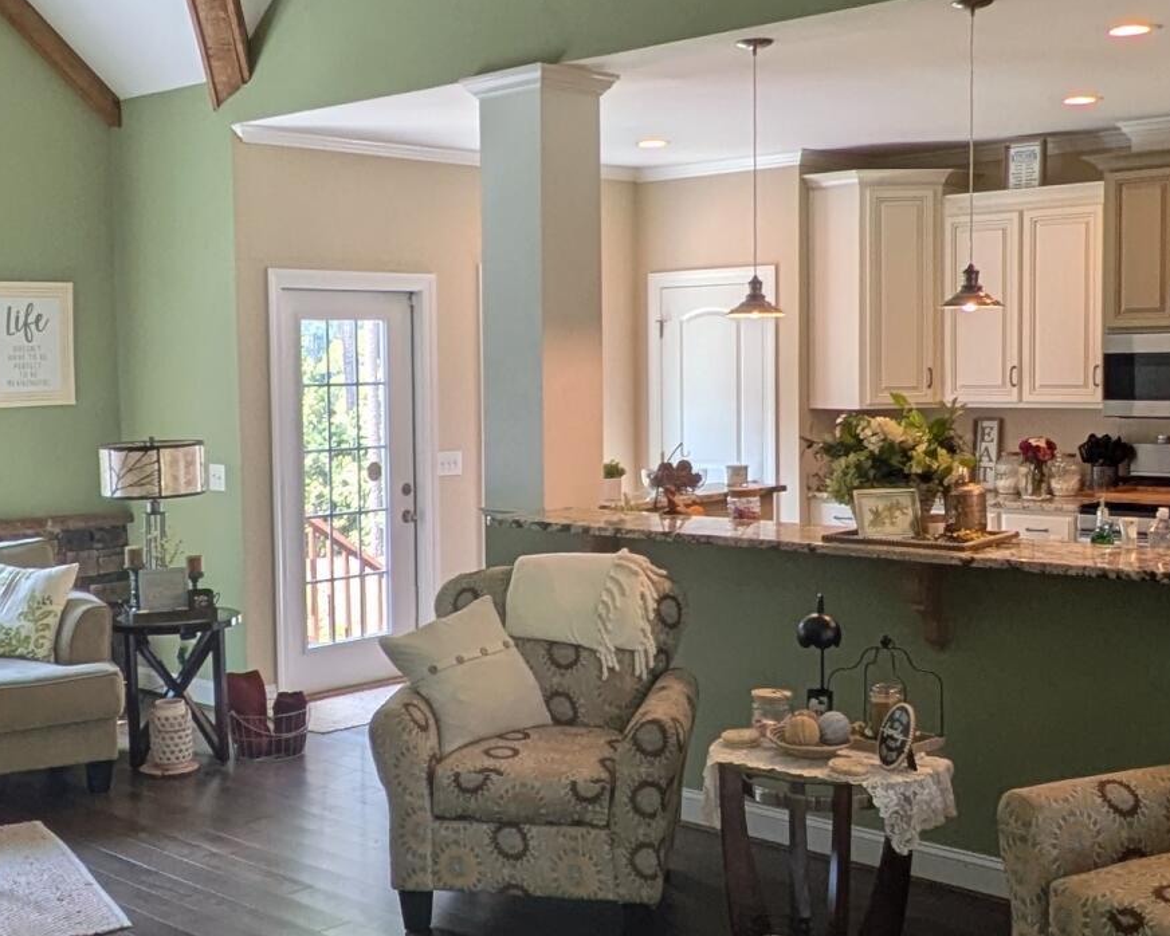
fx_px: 1628
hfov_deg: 39.4
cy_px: 471
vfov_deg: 32.1
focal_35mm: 47
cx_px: 498
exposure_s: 1/120
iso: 67
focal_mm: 1.83
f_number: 2.2
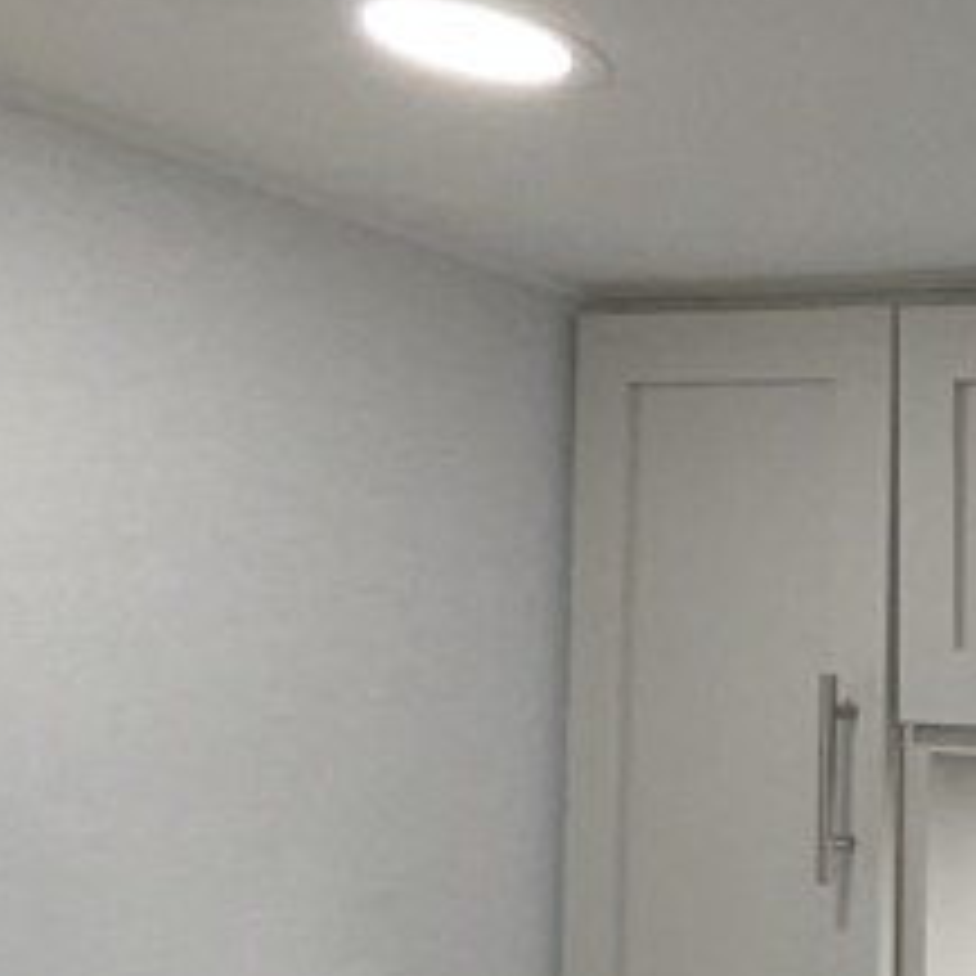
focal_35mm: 91
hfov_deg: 15.6
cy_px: 454
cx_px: 1887
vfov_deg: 19.1
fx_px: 2903
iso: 380
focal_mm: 2.35
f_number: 2.2
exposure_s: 1/92.6
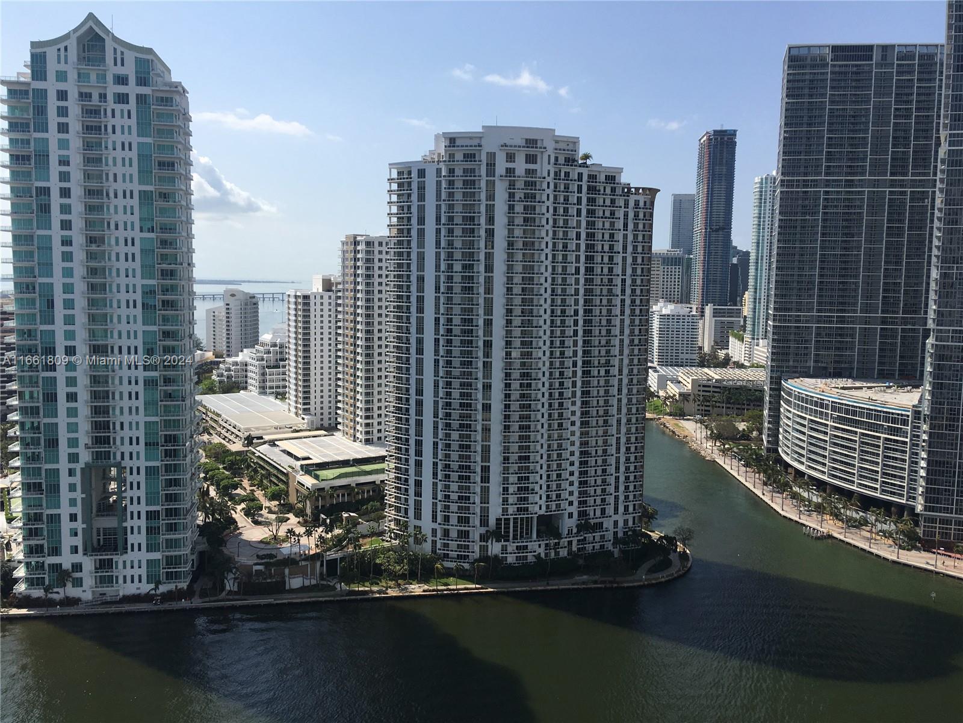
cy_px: 362
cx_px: 482
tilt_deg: -4.1
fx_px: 807
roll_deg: -1.7
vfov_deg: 48.2
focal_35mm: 29
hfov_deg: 61.7
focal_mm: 4.15
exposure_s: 1/2331
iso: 25
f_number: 2.2
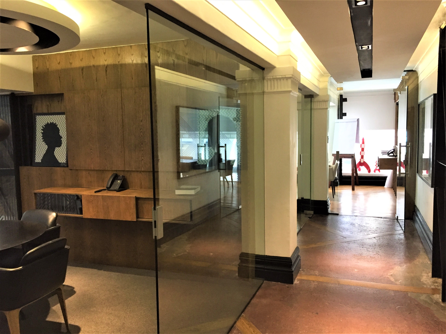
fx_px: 374
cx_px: 223
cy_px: 167
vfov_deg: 48.2
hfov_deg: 61.7
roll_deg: +1.0
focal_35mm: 29
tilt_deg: -6.6
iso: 200
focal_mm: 4.15
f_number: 2.2
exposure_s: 1/33
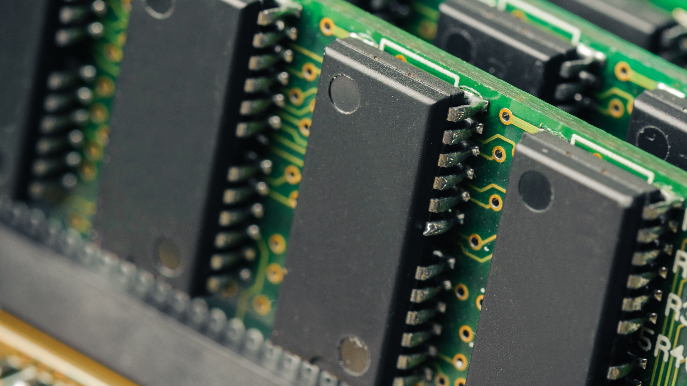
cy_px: 218
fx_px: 2805
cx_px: 329
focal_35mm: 154
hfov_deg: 14.0
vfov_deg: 7.9
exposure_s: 1/160
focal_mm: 105
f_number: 18
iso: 200
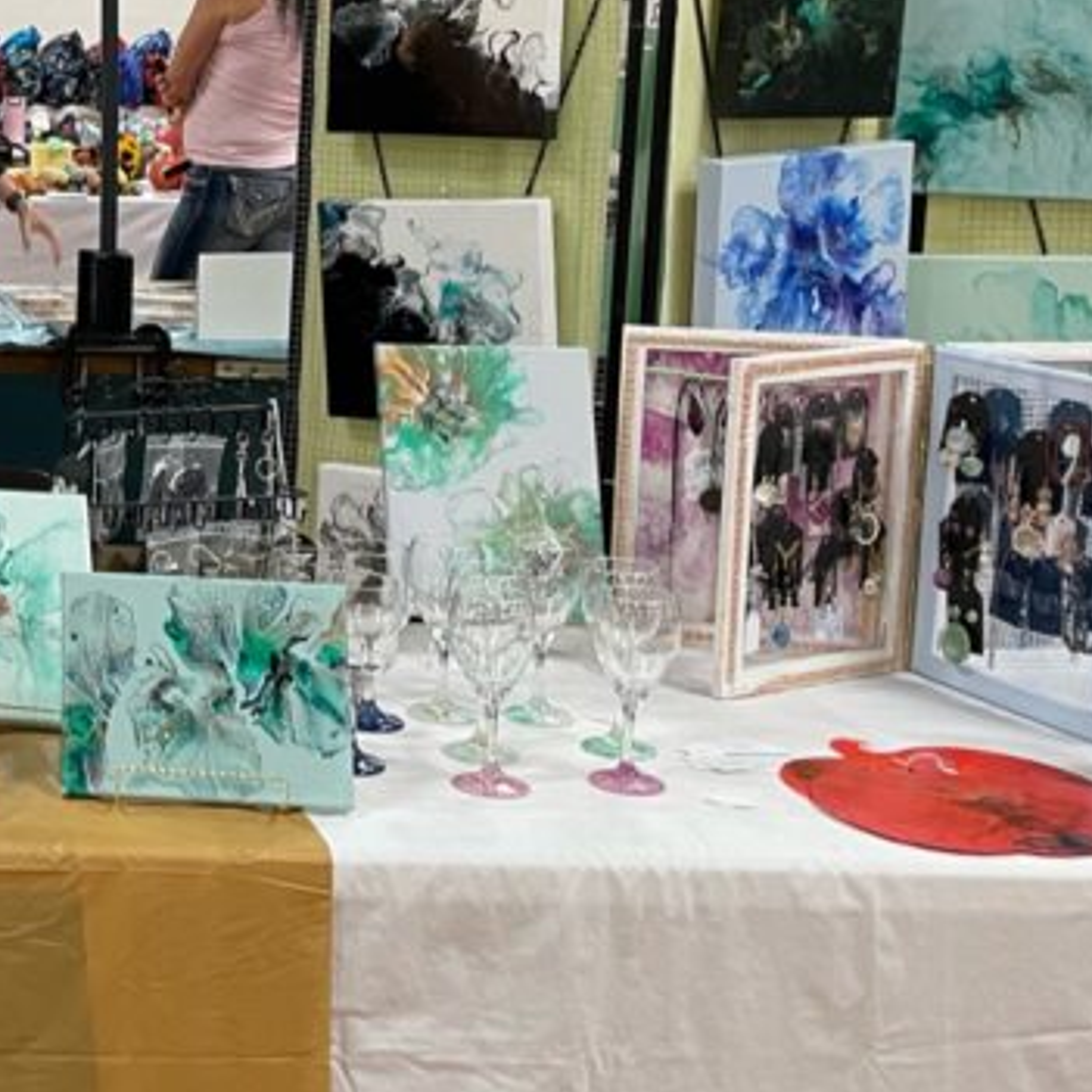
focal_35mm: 67
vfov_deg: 25.5
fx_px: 2391
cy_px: 324
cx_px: -436
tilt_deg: -7.1
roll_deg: -0.3
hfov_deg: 22.2
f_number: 1.6
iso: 160
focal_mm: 4.2
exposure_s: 1/60
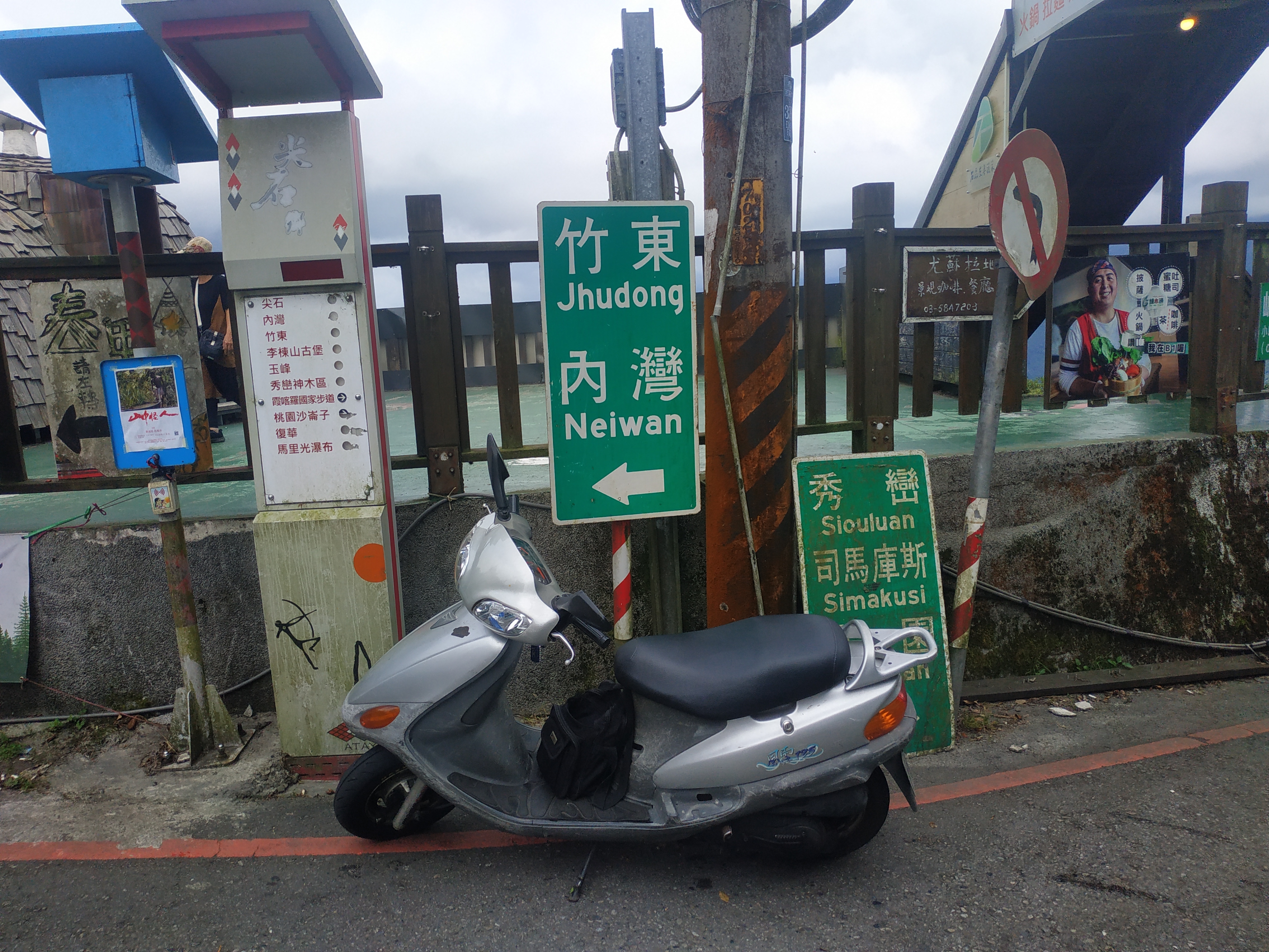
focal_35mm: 24
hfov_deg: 71.6
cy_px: 476
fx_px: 880
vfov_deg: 56.8
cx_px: 634
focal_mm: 3.94
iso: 200
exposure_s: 1/2699
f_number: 1.9
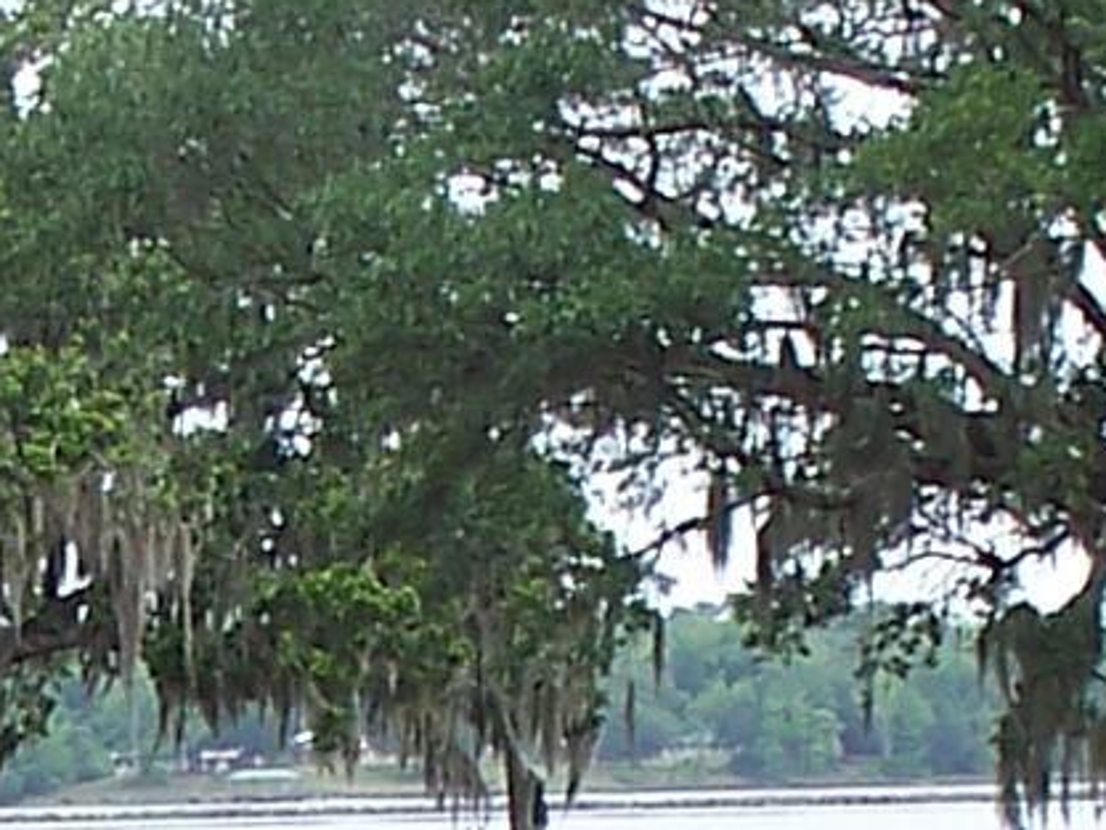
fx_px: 8278
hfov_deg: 7.6
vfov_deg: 5.7
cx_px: 390
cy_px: 1400
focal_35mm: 259
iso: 80
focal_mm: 7.54
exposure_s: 1/250
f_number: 2.8
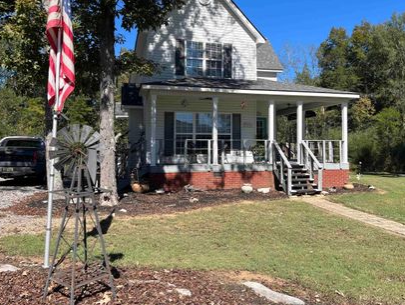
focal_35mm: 32
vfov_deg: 44.0
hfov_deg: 56.5
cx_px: 234
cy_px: 122
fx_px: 375
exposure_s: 1/2463
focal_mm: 5.1
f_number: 1.6
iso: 50
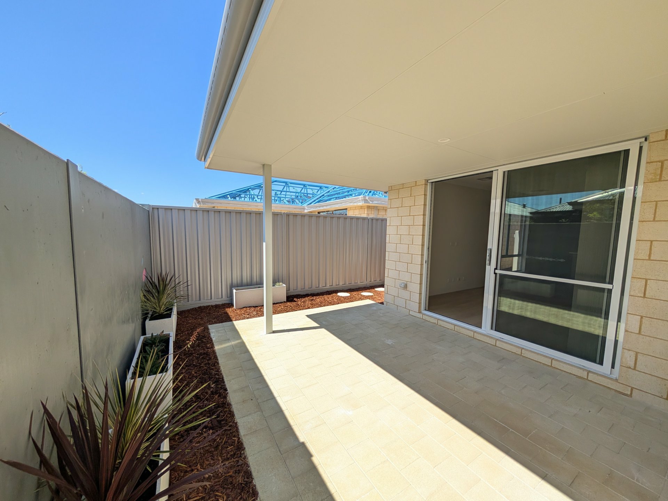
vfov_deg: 94.5
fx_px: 232
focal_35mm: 12
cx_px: 334
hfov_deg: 110.5
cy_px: 250
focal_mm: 2.02
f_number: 1.7
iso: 55
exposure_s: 1/2016
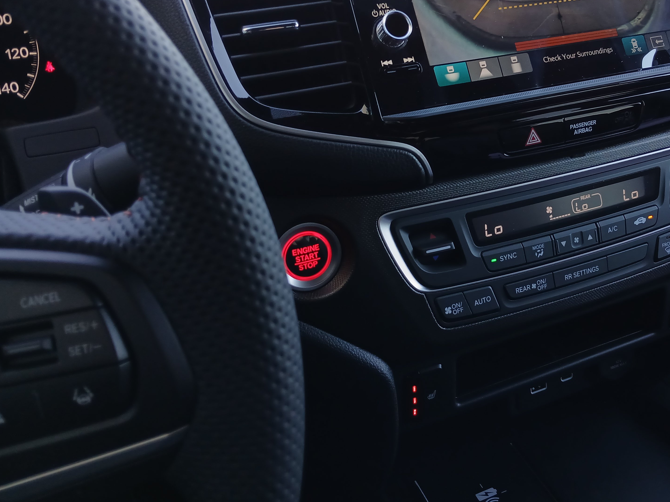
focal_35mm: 37
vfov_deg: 38.3
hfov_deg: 49.1
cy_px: 175
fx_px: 716
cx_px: 457
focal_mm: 3.98
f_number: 1.8
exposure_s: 1/60
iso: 64
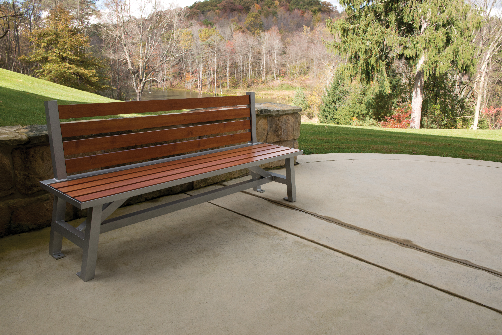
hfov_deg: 63.6
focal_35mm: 29
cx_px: 251
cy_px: 168
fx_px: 404
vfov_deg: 45.0
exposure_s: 1/160
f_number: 11
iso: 400
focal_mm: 29
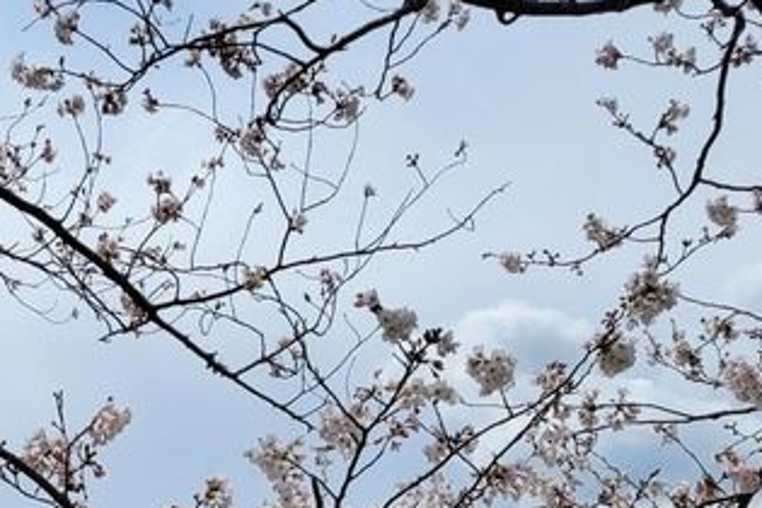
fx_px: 1482
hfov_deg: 28.3
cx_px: 168
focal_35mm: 70
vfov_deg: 18.7
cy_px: 558
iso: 40
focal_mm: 5.4
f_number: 1.8
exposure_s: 1/5257
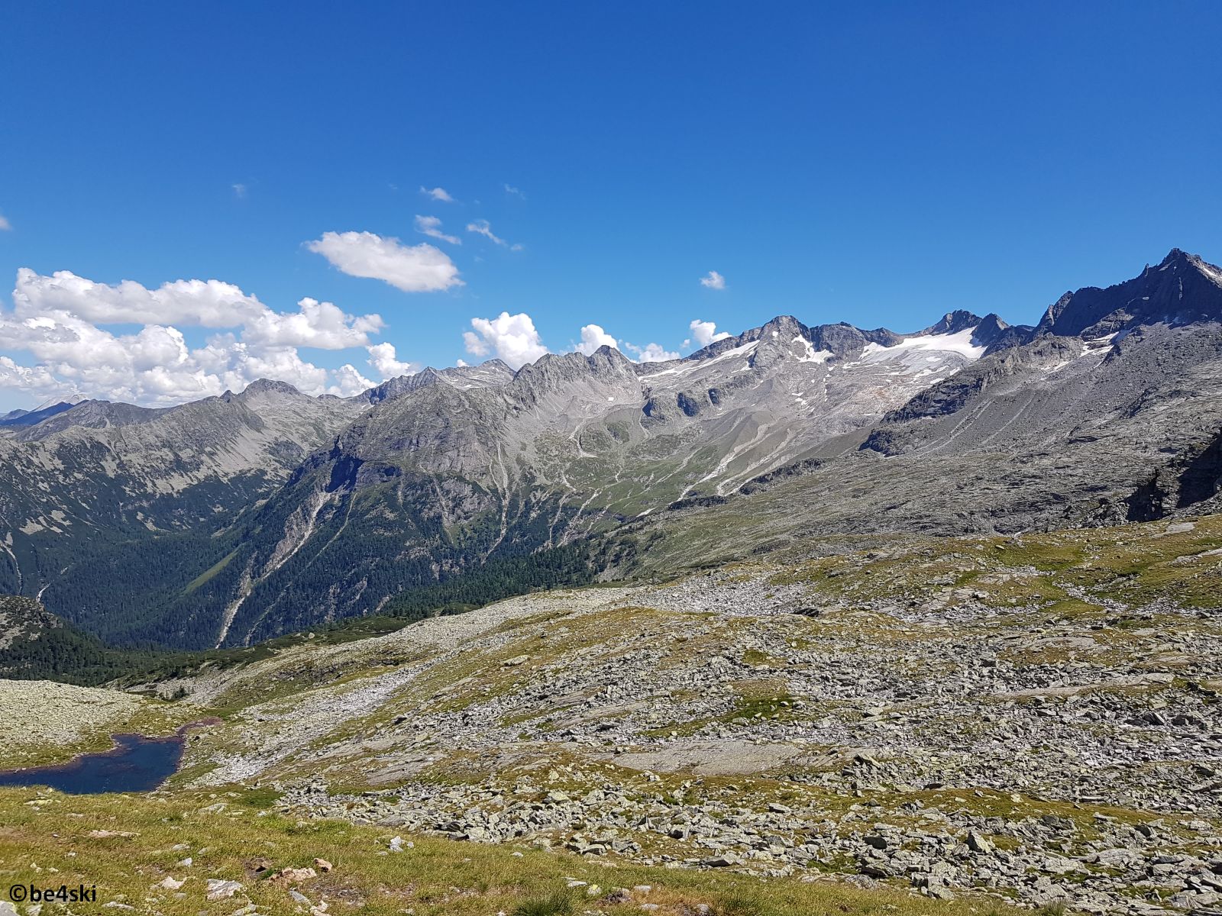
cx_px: 611
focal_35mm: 26
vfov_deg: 53.1
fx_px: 918
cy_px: 458
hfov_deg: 67.3
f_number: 1.7
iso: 50
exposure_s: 1/2480
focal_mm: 4.2
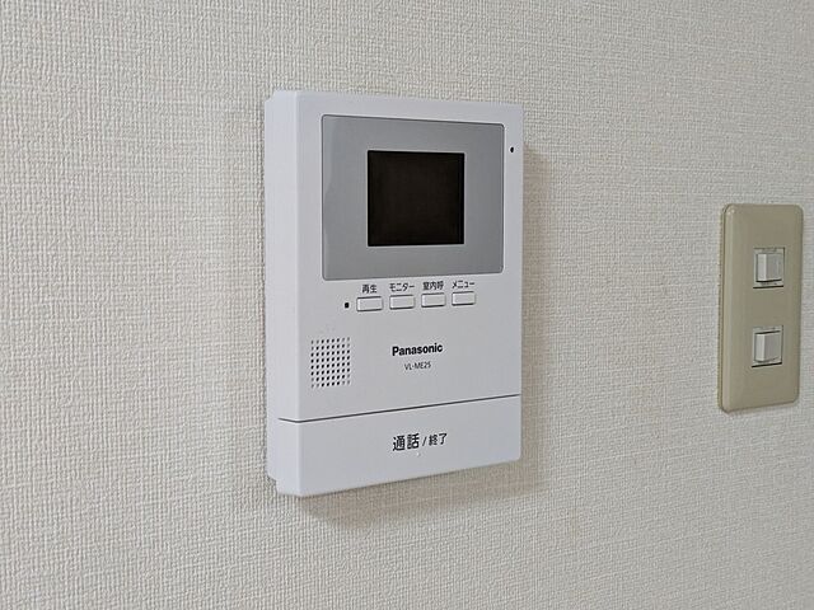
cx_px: 407
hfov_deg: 37.5
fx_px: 1199
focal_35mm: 51
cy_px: 305
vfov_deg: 28.6
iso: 453
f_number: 1.89
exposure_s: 1/120
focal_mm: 5.43
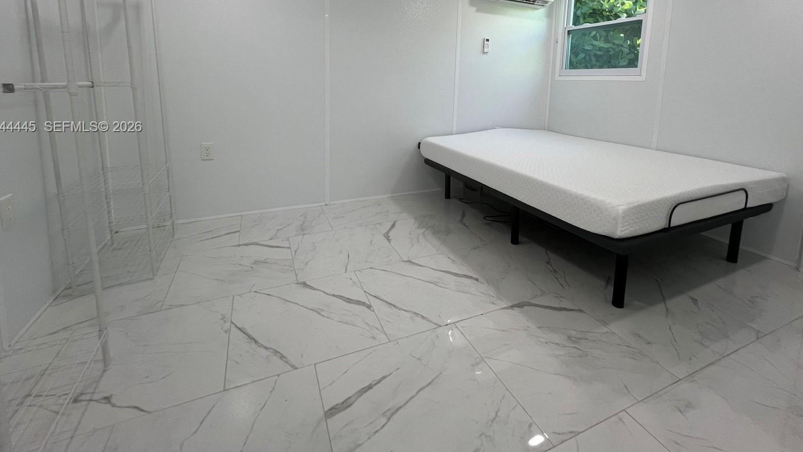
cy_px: 128
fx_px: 341
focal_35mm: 16
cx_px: 419
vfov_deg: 64.1
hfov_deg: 99.3
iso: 64
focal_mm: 1.57
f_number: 1.8
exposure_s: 1/120
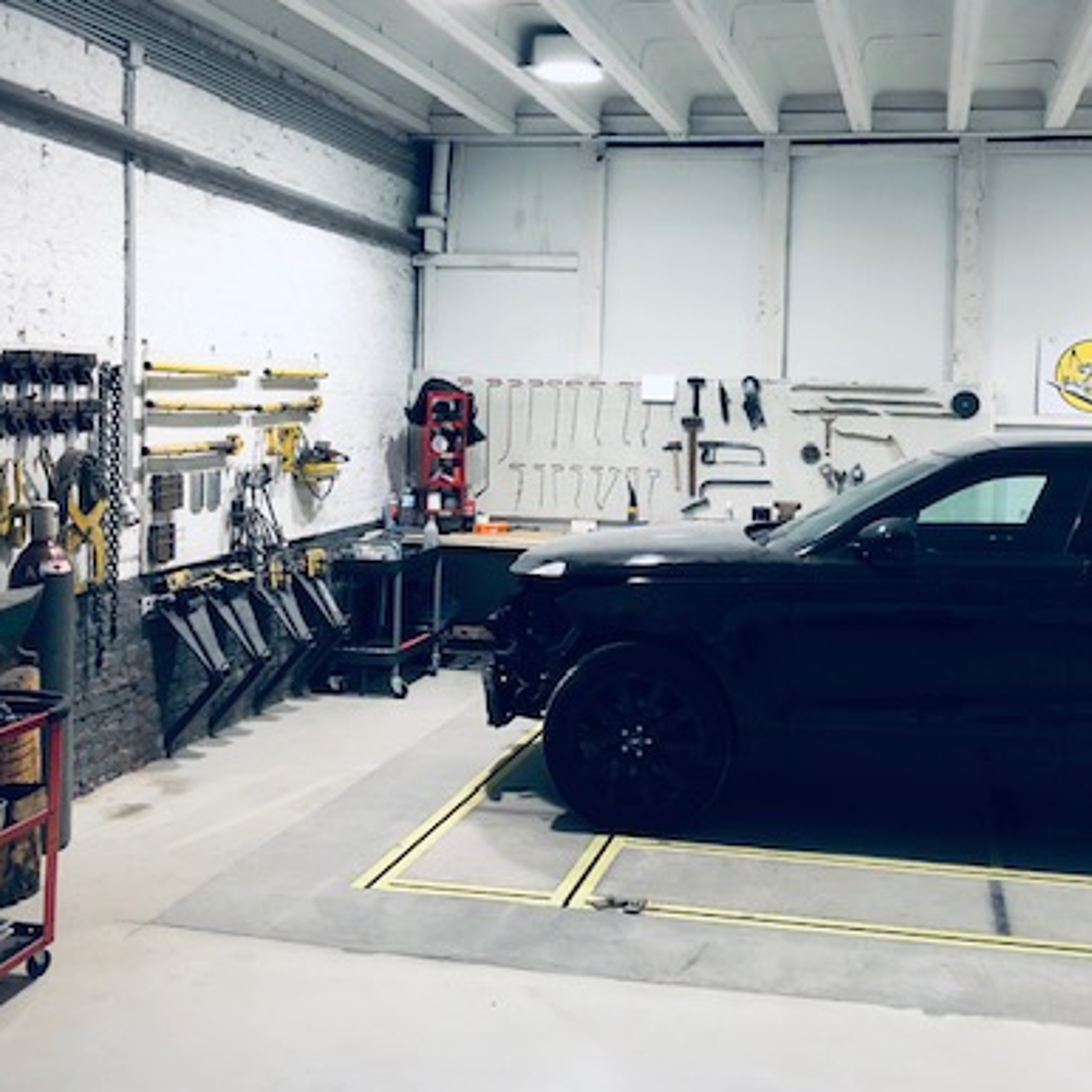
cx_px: 645
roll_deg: -1.6
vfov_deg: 40.8
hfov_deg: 40.8
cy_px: 444
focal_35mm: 41
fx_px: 1463
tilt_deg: +0.1
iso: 40
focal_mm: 3.99
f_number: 1.8
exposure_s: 1/17
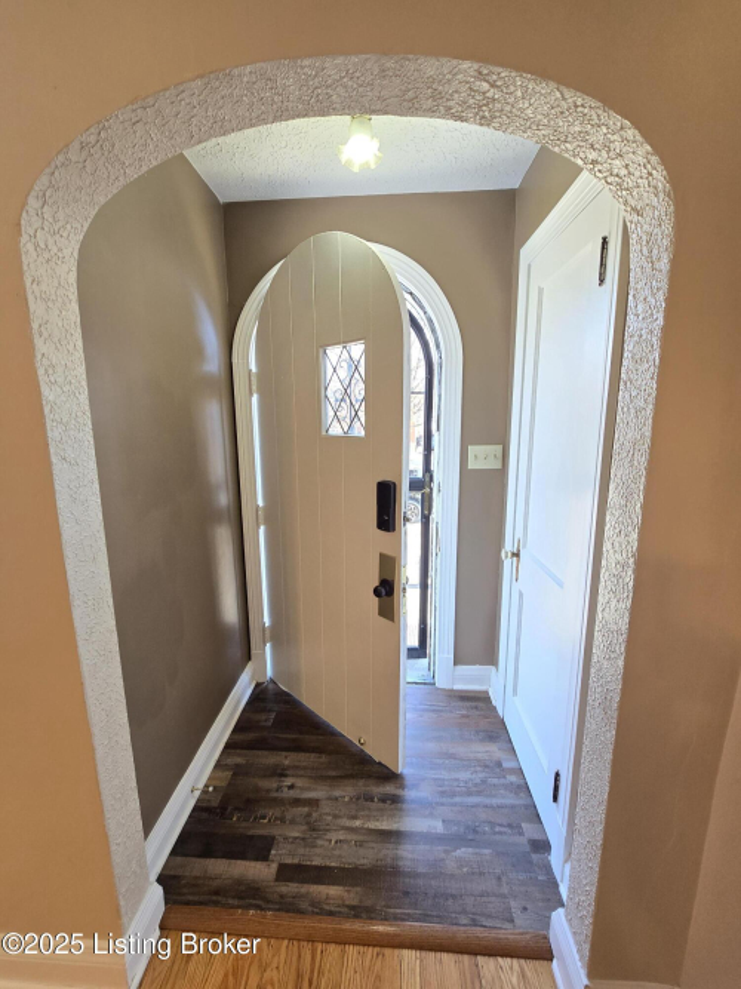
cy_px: 494
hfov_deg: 89.9
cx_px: 370
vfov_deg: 106.2
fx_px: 371
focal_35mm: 13
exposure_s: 1/60
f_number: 2.2
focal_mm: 2.2
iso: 100
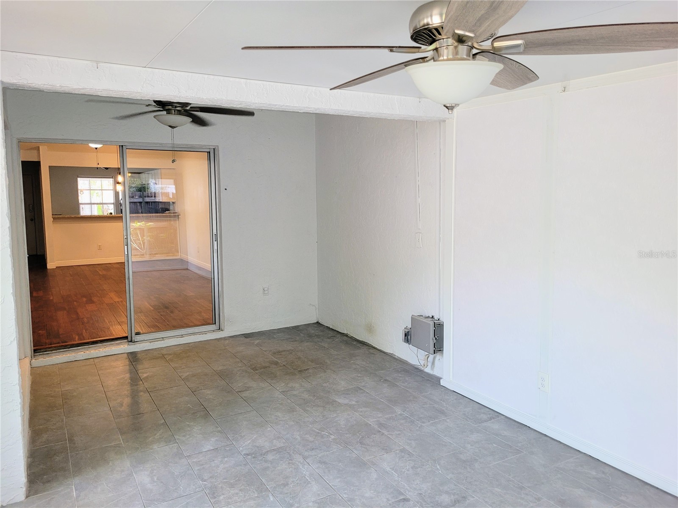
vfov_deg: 53.1
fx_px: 509
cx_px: 339
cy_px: 254
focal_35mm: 26
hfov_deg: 67.3
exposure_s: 1/60
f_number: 1.8
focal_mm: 5.4
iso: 160
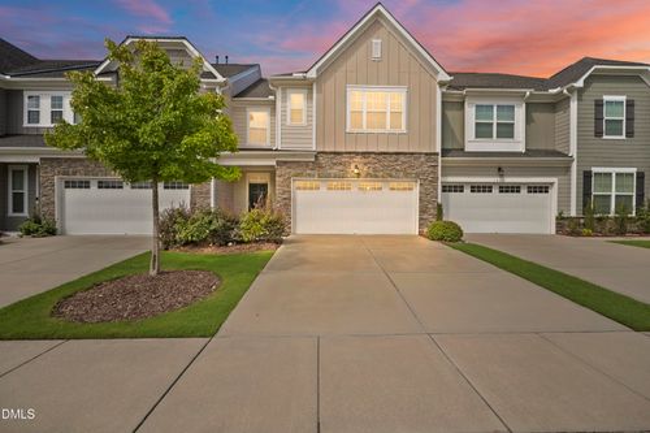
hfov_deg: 96.8
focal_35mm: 16
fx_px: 289
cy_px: 216
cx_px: 325
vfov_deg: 73.7
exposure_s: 1/400
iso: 400
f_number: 7.1
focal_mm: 16
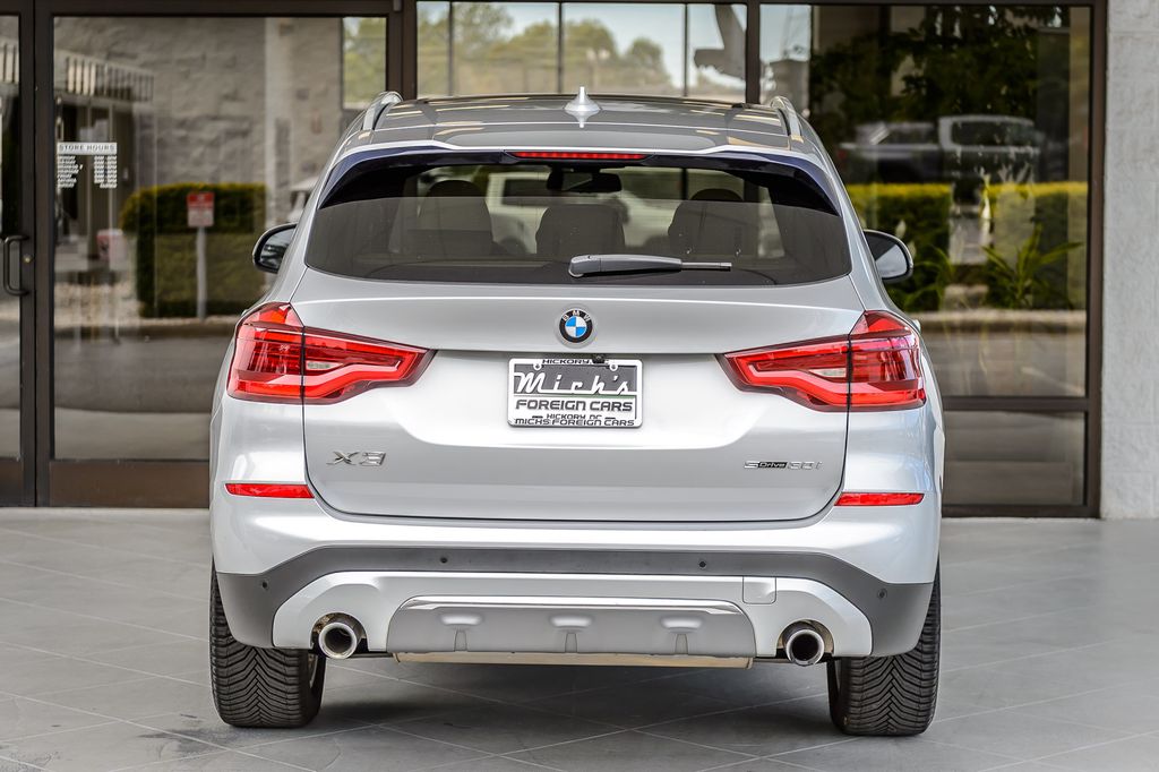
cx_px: 580
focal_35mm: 93
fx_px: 2990
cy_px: 360
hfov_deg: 21.9
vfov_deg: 14.7
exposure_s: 1/400
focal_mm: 70
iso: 100
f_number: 4
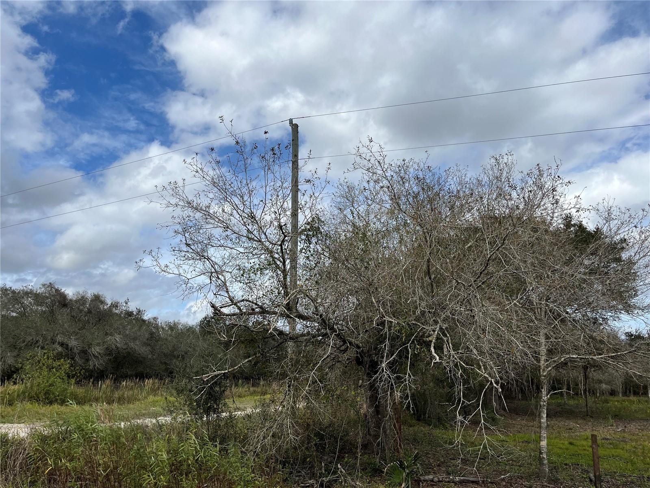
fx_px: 488
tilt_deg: +15.9
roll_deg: +0.2
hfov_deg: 67.3
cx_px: 325
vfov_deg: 53.1
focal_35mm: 26
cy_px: 244
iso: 50
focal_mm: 5.1
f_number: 1.6
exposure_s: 1/5076
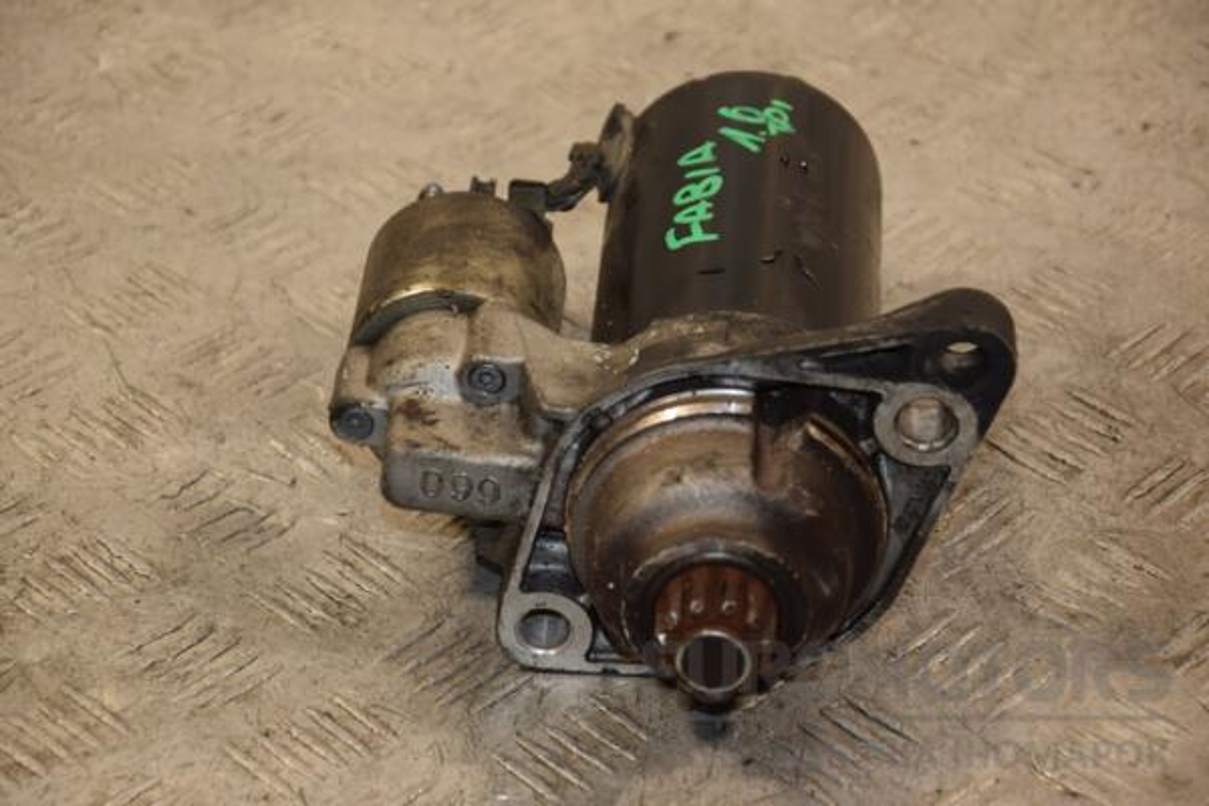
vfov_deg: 10.8
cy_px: 403
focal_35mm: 128
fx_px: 4282
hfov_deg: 16.1
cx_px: 604
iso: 800
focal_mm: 85
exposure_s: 1/160
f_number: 5.6
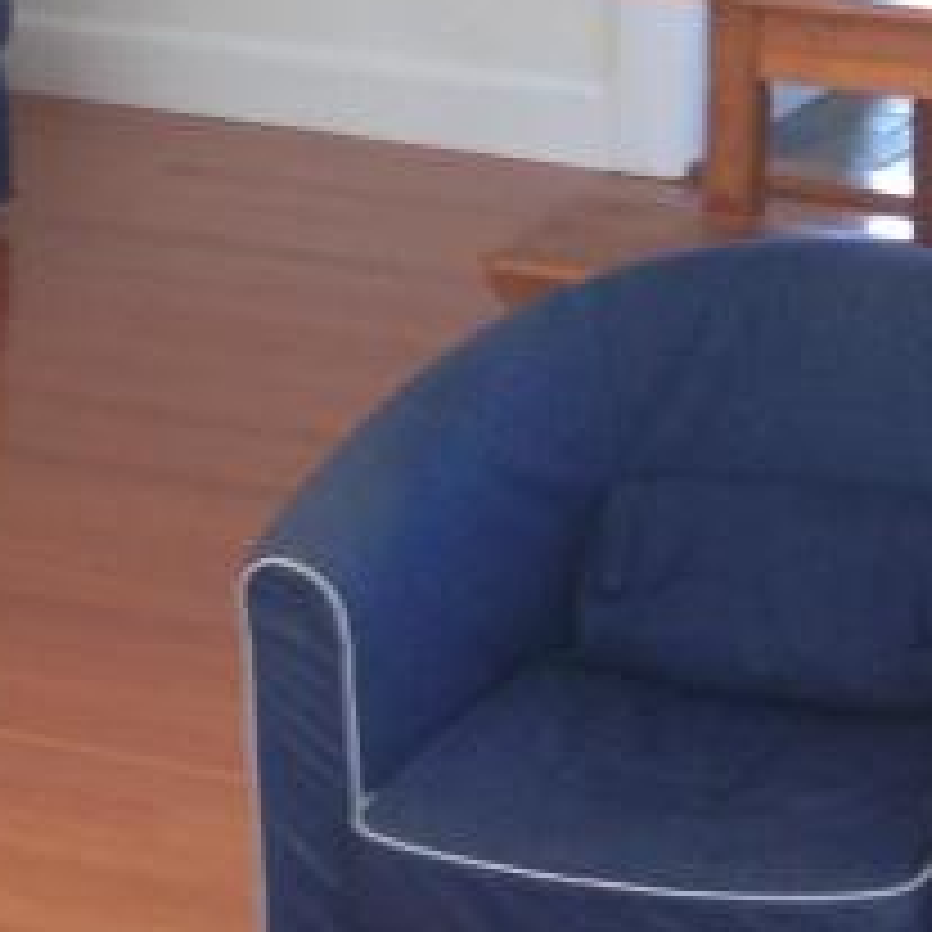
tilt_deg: -5.6
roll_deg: -1.6
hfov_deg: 12.1
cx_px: 729
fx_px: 4386
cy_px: -401
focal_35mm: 144
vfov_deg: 11.7
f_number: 2.4
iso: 80
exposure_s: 1/20
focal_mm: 4.12
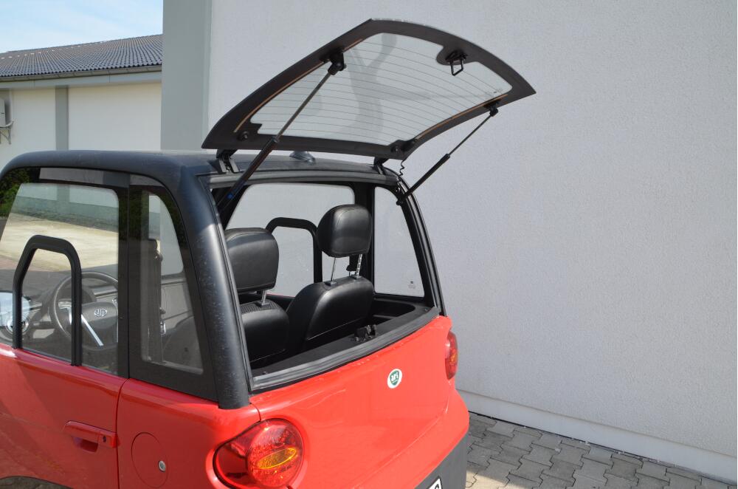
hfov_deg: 67.5
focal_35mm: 27
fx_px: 552
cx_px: 369
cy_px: 244
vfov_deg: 47.7
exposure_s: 1/250
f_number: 8
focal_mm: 18
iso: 200
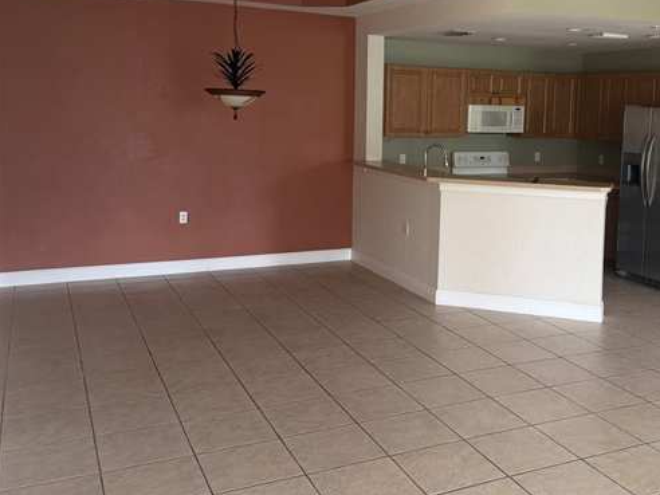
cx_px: 427
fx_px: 744
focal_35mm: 39
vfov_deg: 36.5
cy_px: 170
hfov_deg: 47.3
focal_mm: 6.76
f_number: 1.78
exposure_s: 1/105
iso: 200
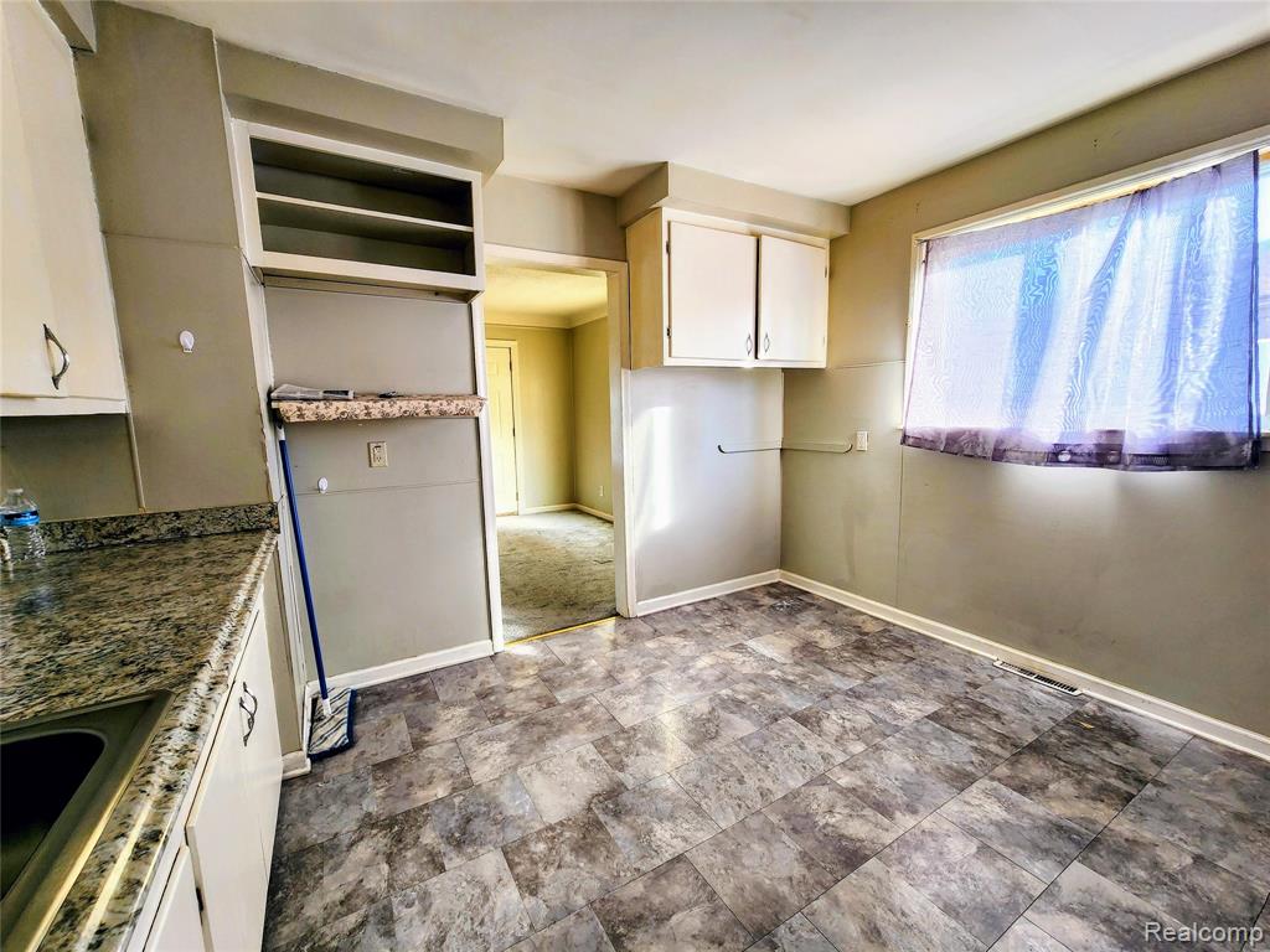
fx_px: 477
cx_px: 635
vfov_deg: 89.9
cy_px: 476
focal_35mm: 13
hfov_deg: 106.2
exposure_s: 1/60
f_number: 2.2
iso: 50
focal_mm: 2.2
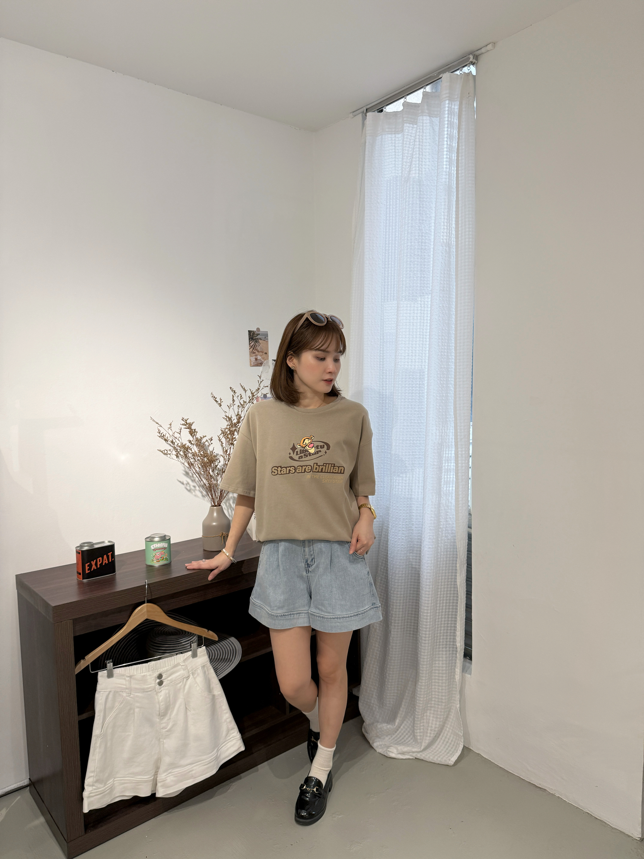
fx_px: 595
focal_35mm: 24
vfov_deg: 71.6
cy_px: 430
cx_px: 322
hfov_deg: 56.8
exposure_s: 1/100
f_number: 1.78
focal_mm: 6.76
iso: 160
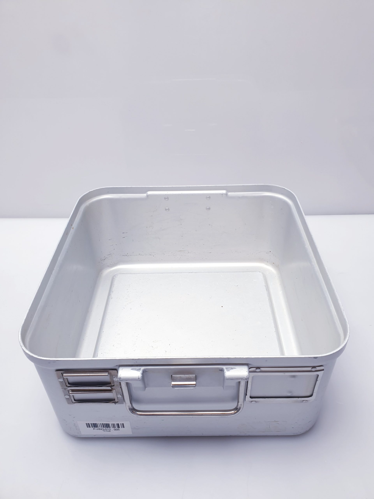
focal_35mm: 26
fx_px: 375
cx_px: 187
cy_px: 250
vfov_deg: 67.3
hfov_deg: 53.1
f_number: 2.4
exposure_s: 1/50
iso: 50
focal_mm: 4.3
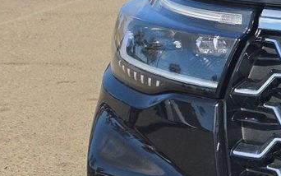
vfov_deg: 11.5
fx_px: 873
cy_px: 106
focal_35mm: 114
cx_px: 569
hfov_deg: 14.8
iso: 59
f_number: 1.4
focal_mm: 6.5
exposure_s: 1/7940
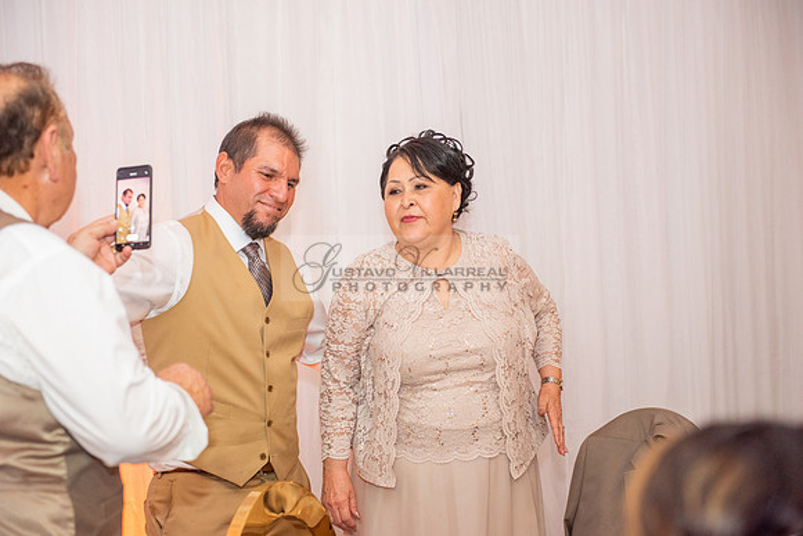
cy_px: 268
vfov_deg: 19.5
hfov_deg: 28.8
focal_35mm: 70
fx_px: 1562
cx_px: 402
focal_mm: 70
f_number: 3.5
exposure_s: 1/160
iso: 1000
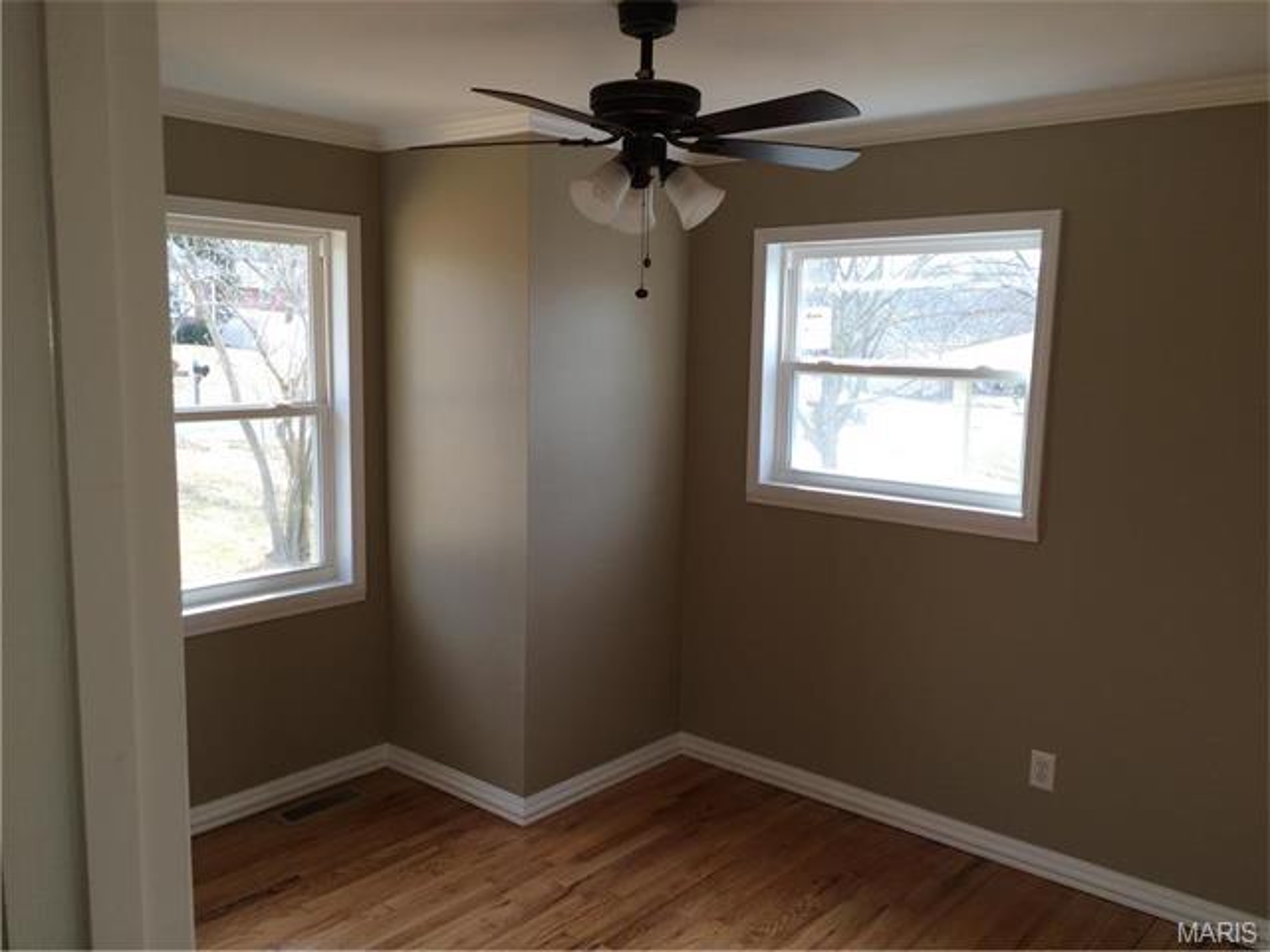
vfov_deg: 48.2
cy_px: 476
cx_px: 635
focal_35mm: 29
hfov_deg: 61.7
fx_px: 1064
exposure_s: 1/120
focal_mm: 4.15
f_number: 2.2
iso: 40
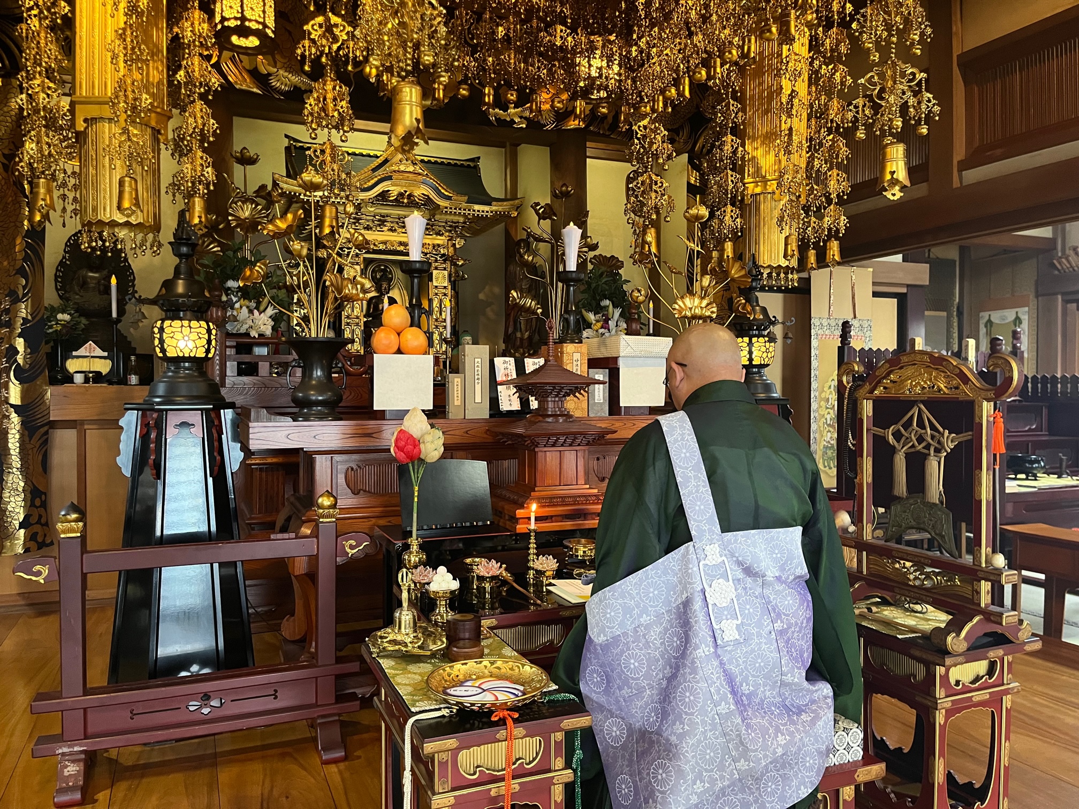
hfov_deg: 67.3
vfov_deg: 53.1
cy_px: 404
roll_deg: +0.2
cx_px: 540
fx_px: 810
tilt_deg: -1.9
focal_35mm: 26
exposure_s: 1/50
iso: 400
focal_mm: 5.1
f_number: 1.6
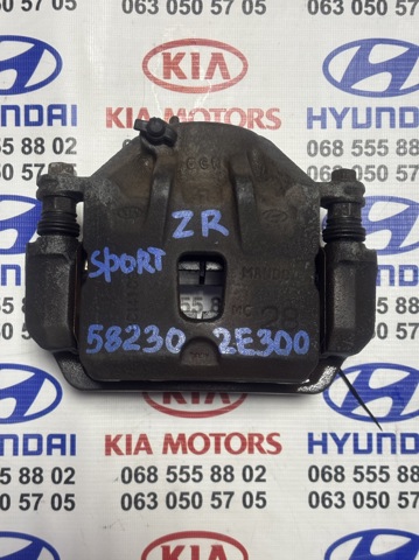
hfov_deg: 28.0
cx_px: 210
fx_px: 841
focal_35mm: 52
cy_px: 280
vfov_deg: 36.9
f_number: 1.6
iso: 100
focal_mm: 5.96
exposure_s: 1/33
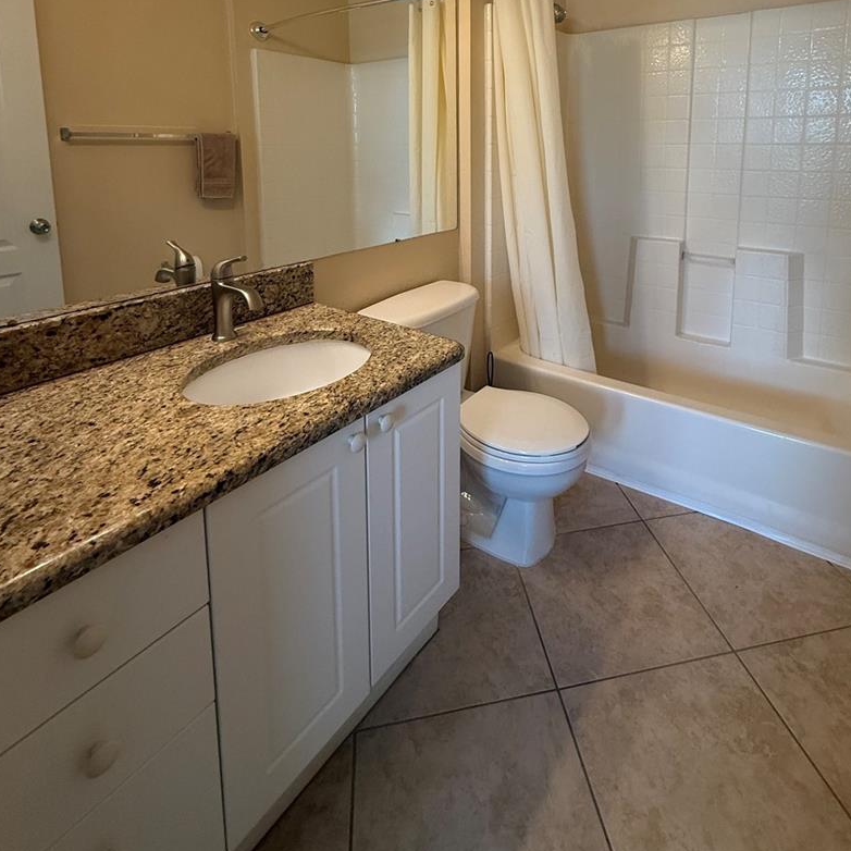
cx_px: 477
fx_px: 528
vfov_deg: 72.2
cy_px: 211
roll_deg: -0.1
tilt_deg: -6.4
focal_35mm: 19
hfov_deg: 77.4
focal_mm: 2.22
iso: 200
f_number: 2.2
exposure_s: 1/60
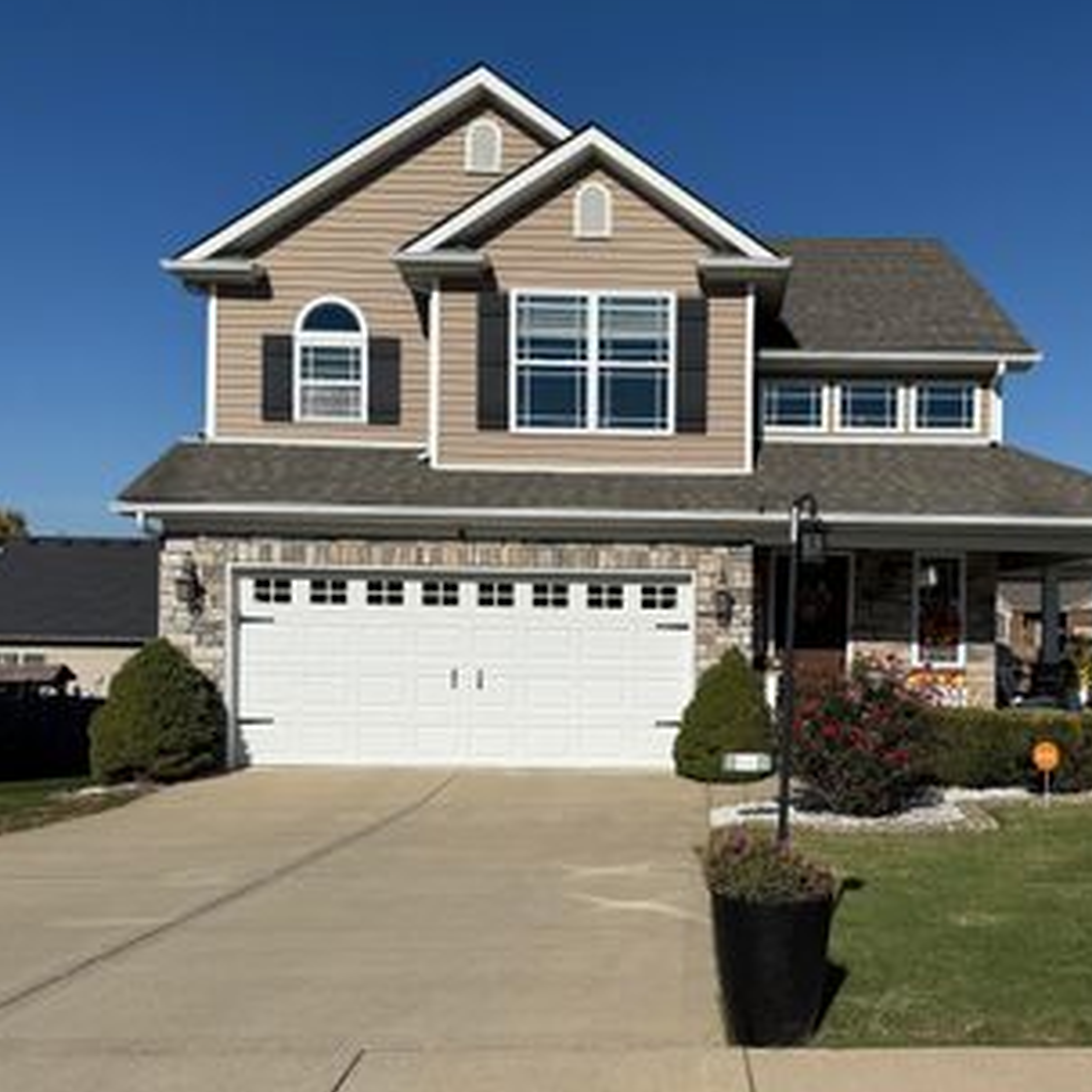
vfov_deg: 47.1
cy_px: 618
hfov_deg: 46.6
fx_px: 1249
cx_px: 714
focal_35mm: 35
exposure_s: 1/10309
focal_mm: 6.76
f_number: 1.78
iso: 80
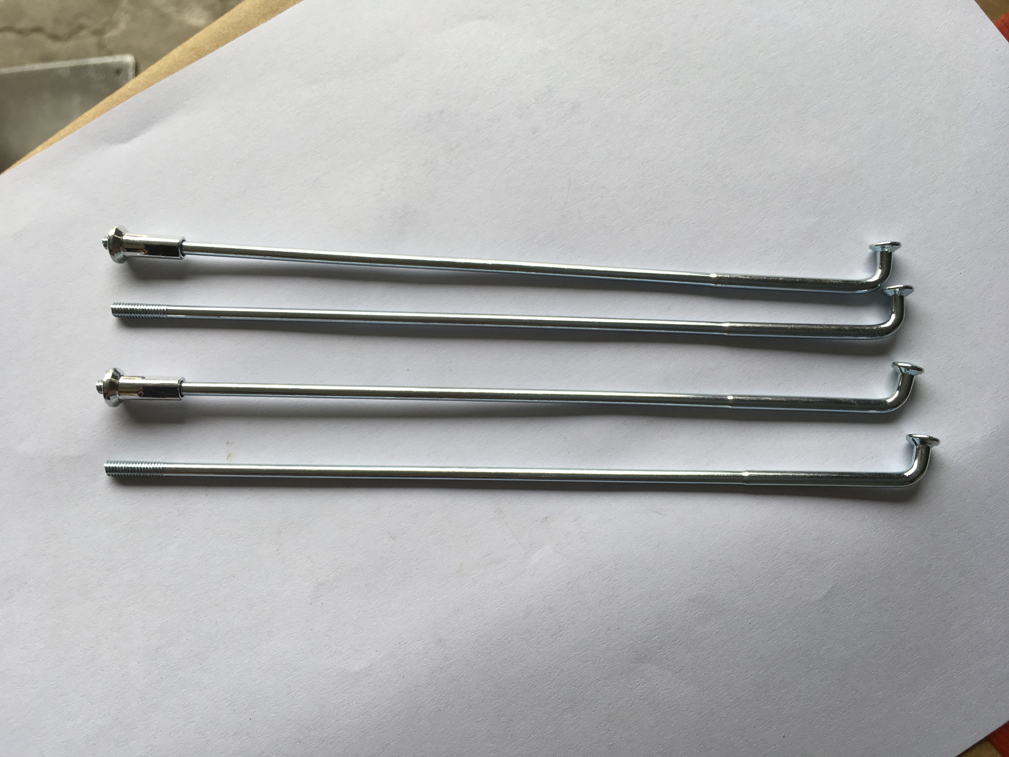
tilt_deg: -84.1
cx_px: 504
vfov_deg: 48.2
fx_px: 845
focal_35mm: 29
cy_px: 378
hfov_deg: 61.7
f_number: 2.2
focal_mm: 4.15
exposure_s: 1/100
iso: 25
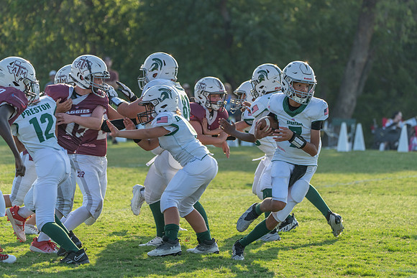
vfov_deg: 6.5
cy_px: 139
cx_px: 208
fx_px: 2456
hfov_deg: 9.7
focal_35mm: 212
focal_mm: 212
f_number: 5.6
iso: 400
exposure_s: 1/1000
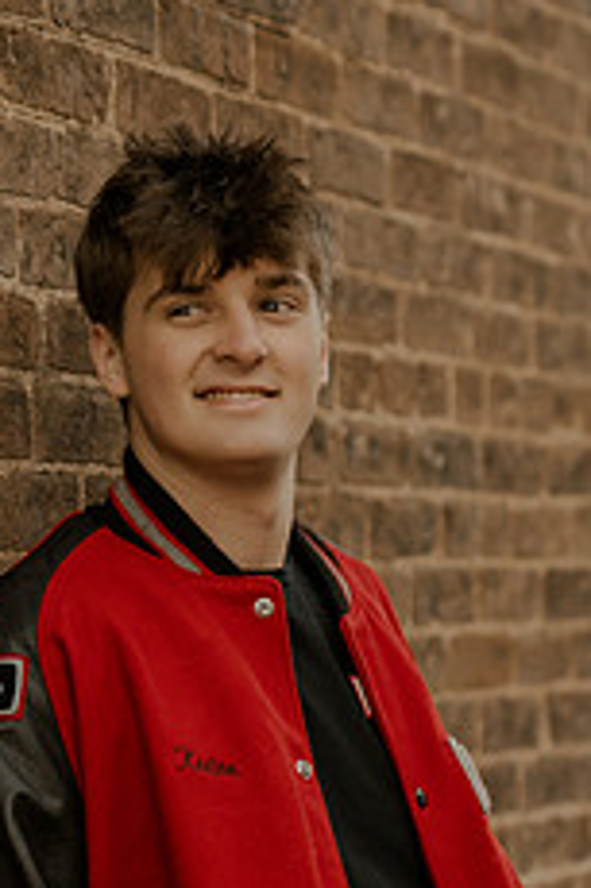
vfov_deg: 13.9
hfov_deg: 9.3
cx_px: 247
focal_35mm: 147
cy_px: 753
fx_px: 3625
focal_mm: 50
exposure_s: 1/2000
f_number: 1.8
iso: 800
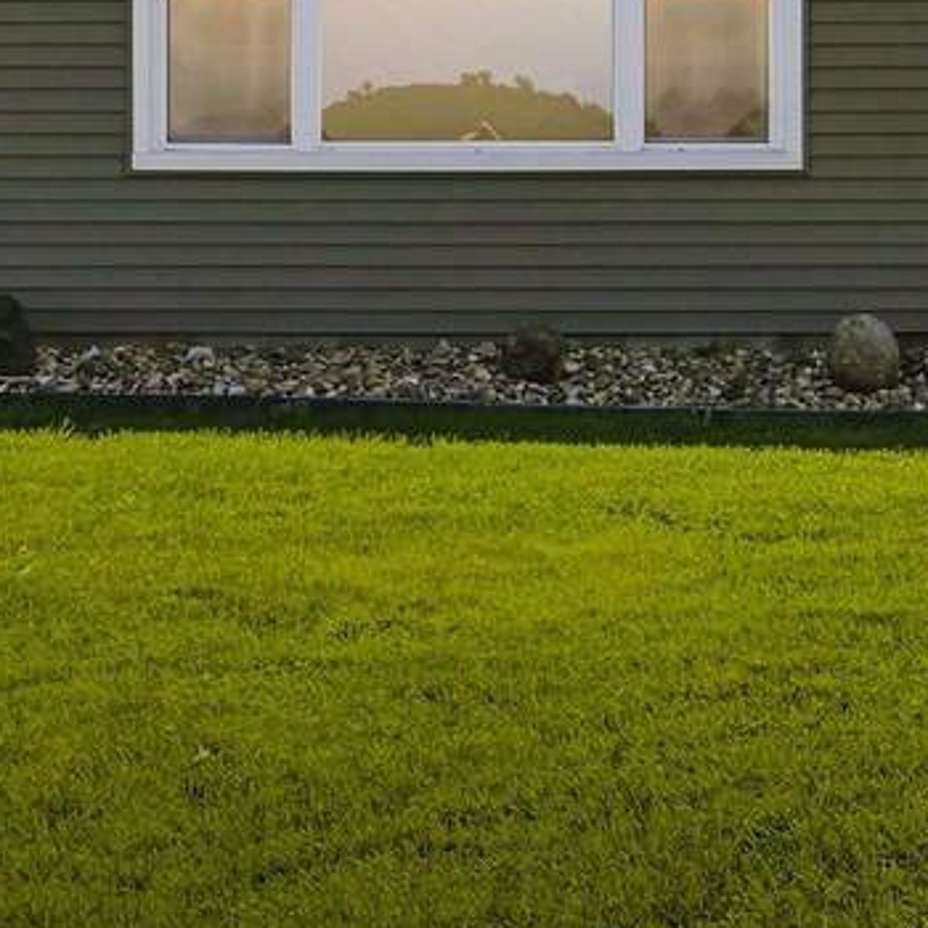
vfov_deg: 19.9
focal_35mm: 84
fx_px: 2548
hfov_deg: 20.6
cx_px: 453
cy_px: -33
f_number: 8
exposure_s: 1/800
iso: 400
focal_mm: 27
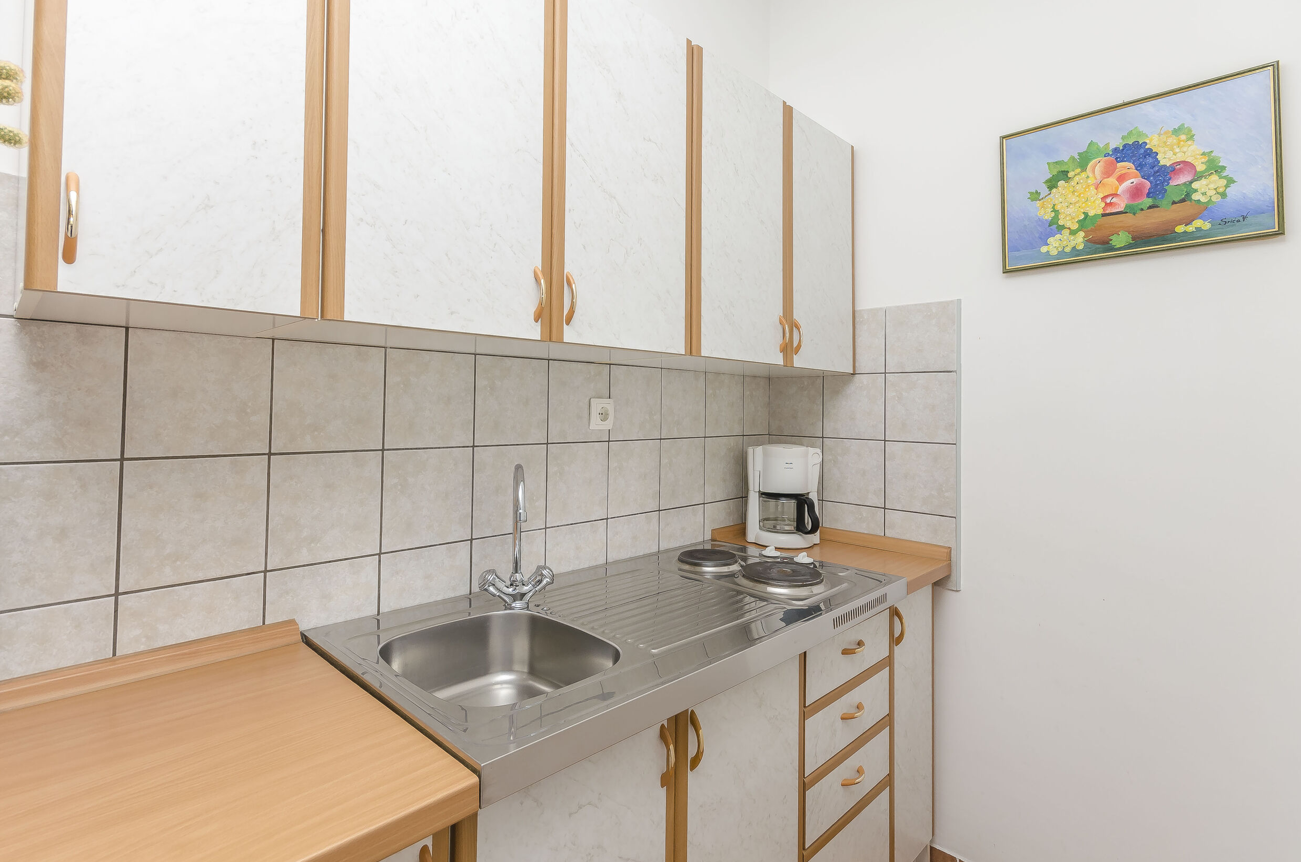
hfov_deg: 93.3
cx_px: 623
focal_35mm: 17
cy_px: 382
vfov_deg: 70.0
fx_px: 613
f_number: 9
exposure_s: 1/160
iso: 100
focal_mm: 10
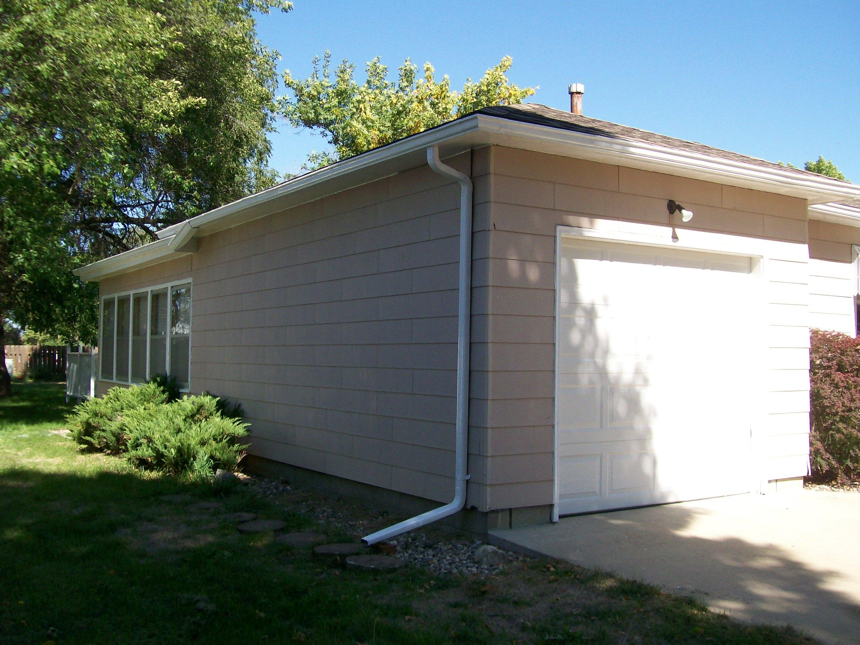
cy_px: 322
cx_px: 430
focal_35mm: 36
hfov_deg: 51.4
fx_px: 894
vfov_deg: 39.7
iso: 80
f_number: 2.7
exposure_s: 1/797
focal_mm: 6
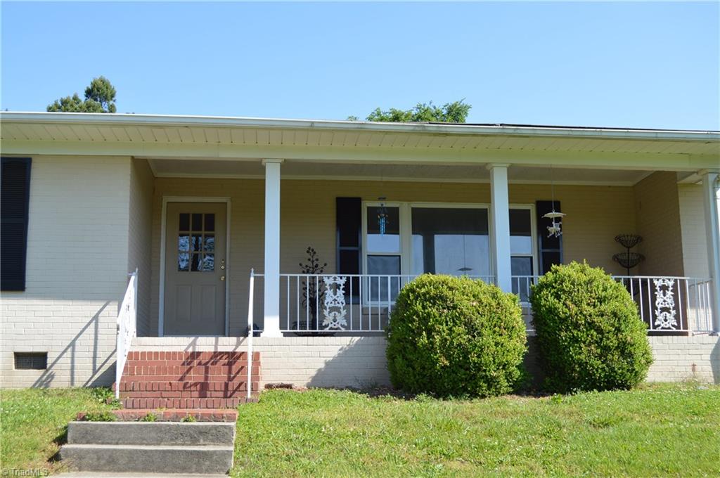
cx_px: 360
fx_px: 899
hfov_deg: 43.7
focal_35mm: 45
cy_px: 239
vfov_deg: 29.8
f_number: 6.3
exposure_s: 1/160
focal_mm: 30
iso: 100
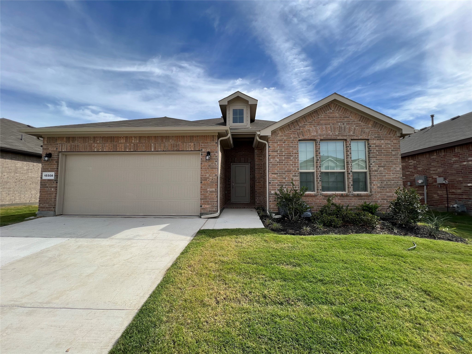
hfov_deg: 106.2
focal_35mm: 13
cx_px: 236
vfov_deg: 89.9
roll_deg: -0.2
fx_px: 177
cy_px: 177
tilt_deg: +3.6
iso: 32
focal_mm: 1.57
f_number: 1.8
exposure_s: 1/995
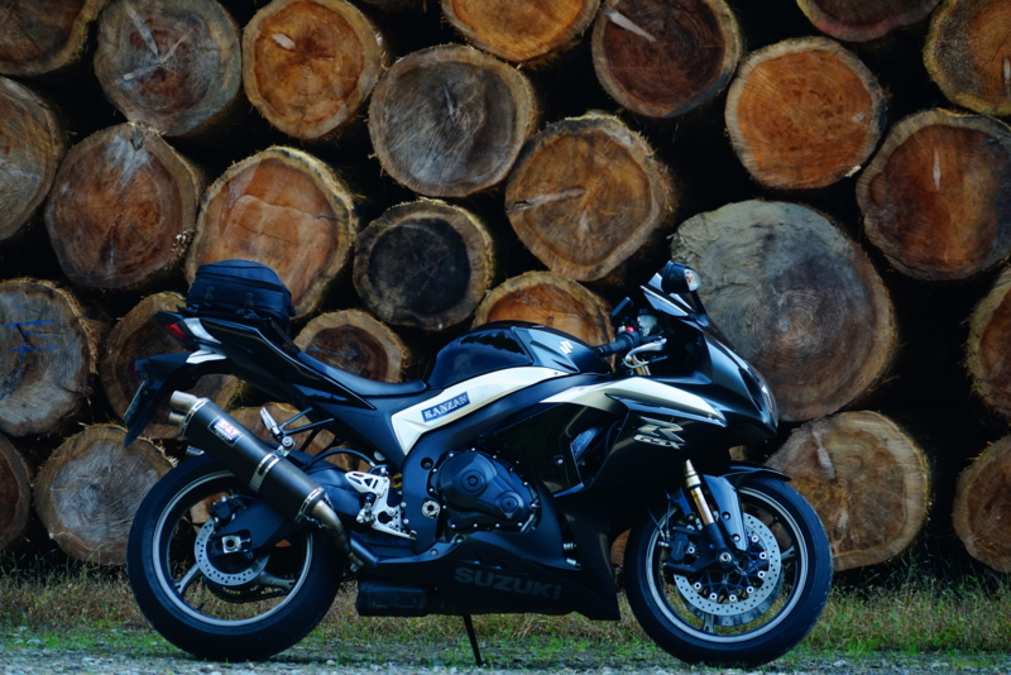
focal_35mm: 219
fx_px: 6152
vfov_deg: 6.3
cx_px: 506
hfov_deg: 9.4
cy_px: 338
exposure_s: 1/250
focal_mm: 219
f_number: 5.6
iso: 1600
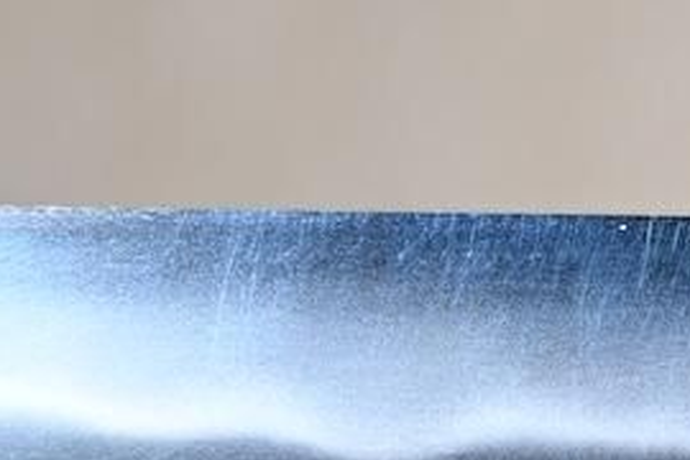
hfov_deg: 5.0
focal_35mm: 404
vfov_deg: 3.4
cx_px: 1411
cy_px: 494
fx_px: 7743
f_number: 4.8
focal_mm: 52
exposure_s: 1
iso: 100
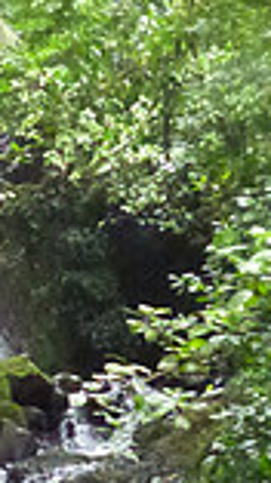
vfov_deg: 18.8
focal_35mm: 113
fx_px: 1447
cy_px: 369
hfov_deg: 10.7
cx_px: 125
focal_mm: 4.9
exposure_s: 1/160
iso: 1600
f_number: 3.3
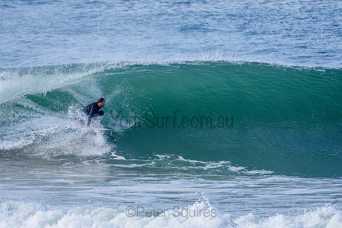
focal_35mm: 750
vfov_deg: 1.8
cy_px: 114
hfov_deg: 2.7
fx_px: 7126
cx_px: 171
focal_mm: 500
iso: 500
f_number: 5.6
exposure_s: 1/2000
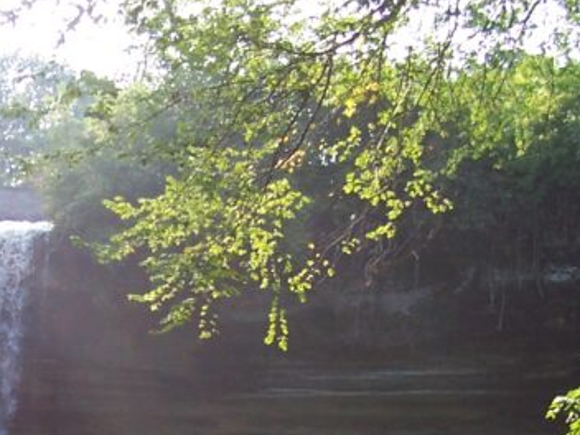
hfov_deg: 19.1
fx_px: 1659
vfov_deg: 14.7
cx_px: -54
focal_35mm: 99
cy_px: 438
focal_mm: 5.6
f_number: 2.7
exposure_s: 1/250
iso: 80
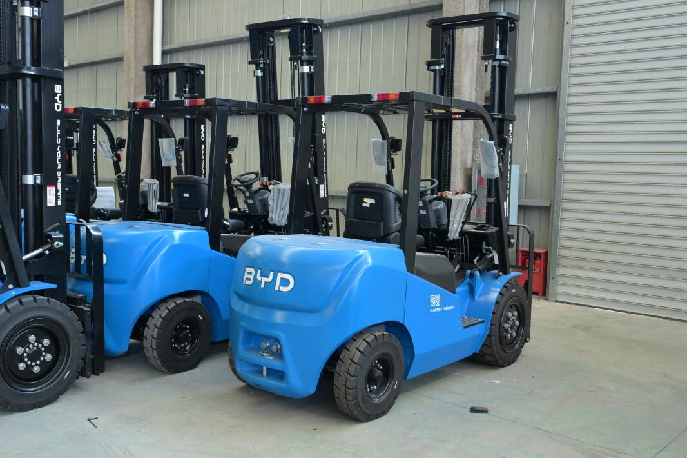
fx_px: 687
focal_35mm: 36
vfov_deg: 36.9
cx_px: 344
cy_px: 229
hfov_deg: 53.1
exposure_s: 1/320
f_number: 4
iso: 3200
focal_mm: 24
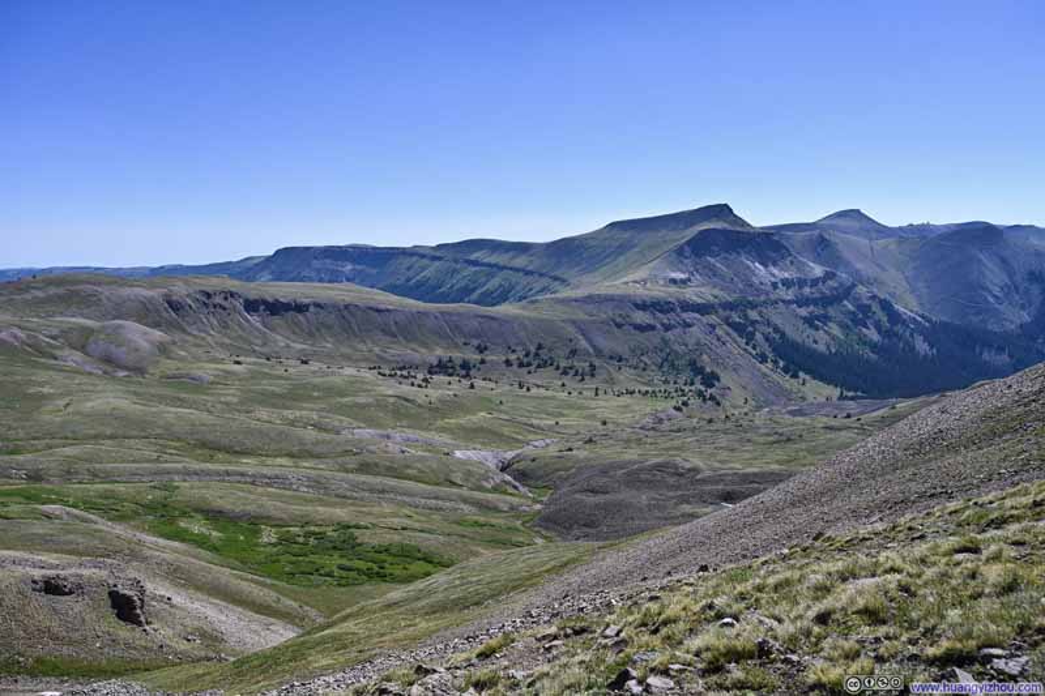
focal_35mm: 32
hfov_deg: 59.5
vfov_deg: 41.7
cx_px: 522
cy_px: 348
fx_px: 914
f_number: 5.6
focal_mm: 31.5
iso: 64
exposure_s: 1/640
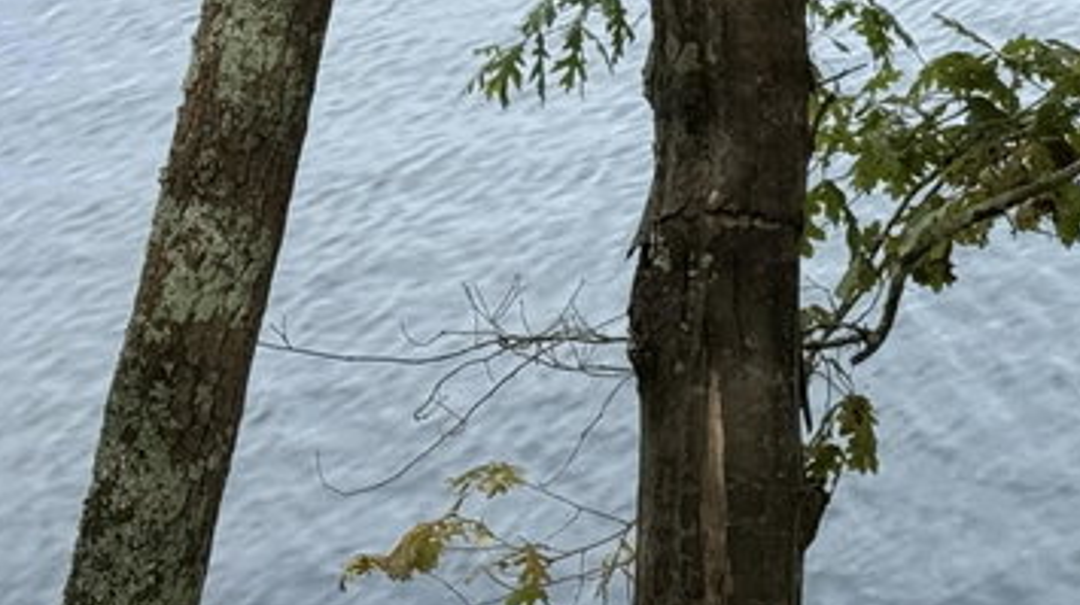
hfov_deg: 14.1
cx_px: 1001
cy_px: -204
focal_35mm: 151
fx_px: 4321
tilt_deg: -17.6
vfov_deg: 7.9
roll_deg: +3.3
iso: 64
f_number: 1.78
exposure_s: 1/1100
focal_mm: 6.76
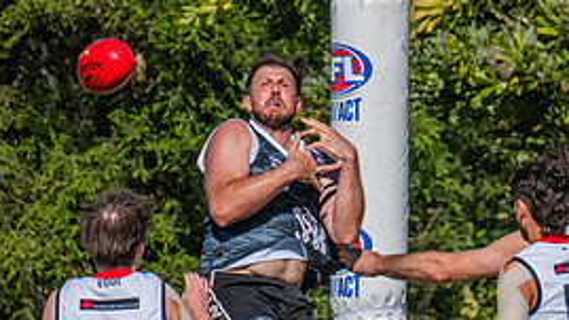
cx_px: 356
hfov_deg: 1.4
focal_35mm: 1546
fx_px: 23314
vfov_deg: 0.8
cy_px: 319
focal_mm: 600
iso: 1600
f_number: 18
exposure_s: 1/1600
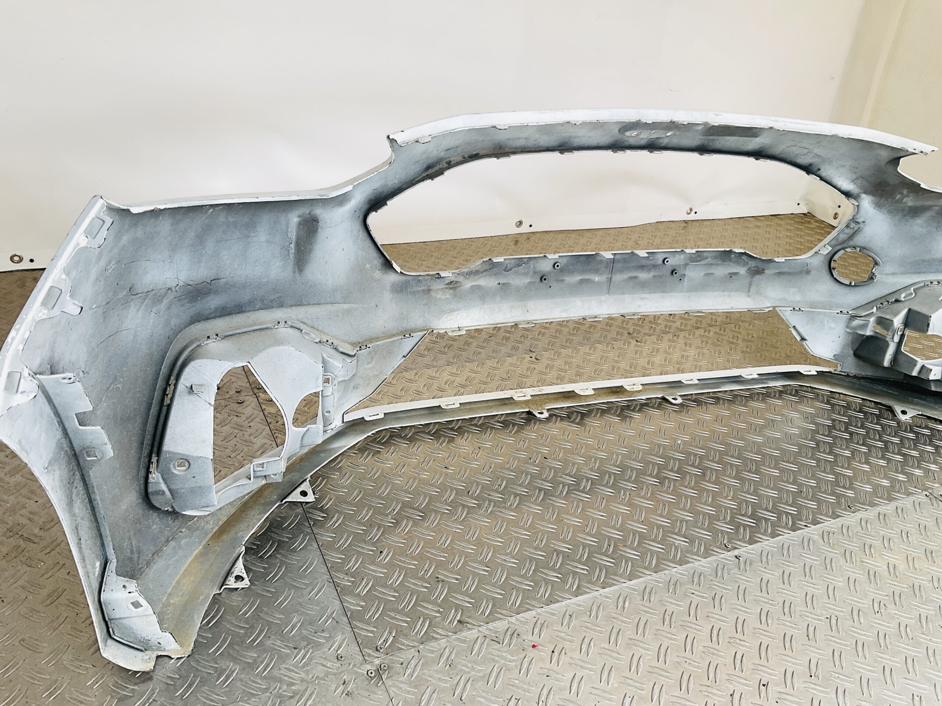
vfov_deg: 48.2
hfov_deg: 61.7
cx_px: 471
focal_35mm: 29
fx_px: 789
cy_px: 353
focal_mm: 3
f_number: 1.8
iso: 16
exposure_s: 1/214
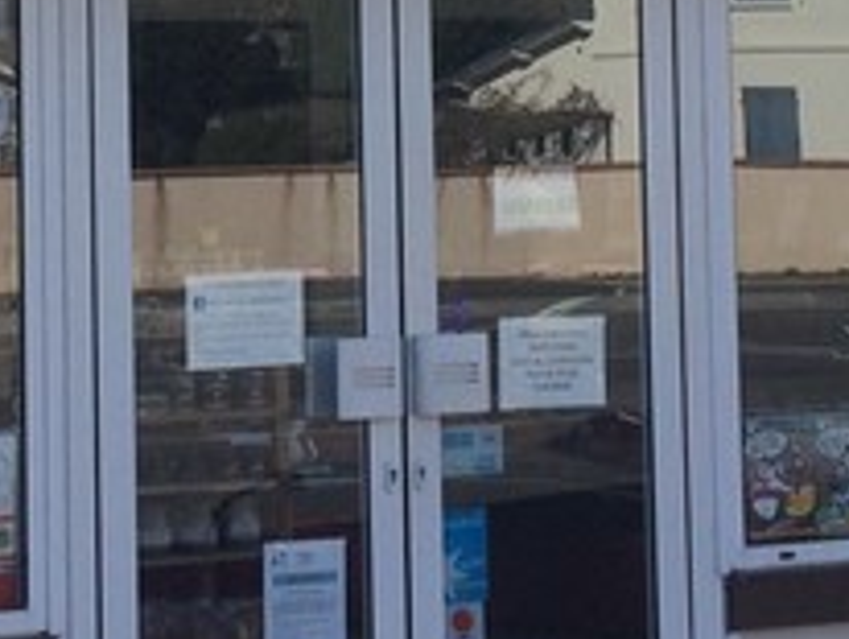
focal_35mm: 144
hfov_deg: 13.7
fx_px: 3536
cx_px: 231
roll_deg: +0.9
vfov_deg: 10.2
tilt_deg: +2.8
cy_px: -99
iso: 32
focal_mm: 4.15
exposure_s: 1/1026
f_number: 2.2
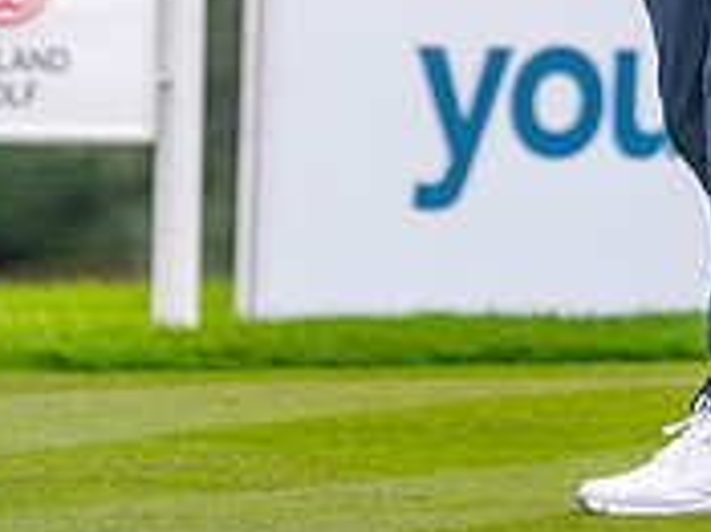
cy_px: -321
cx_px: 557
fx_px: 15209
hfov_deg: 2.7
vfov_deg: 2.0
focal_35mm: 741
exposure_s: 1/320
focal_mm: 300
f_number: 4.5
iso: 1000
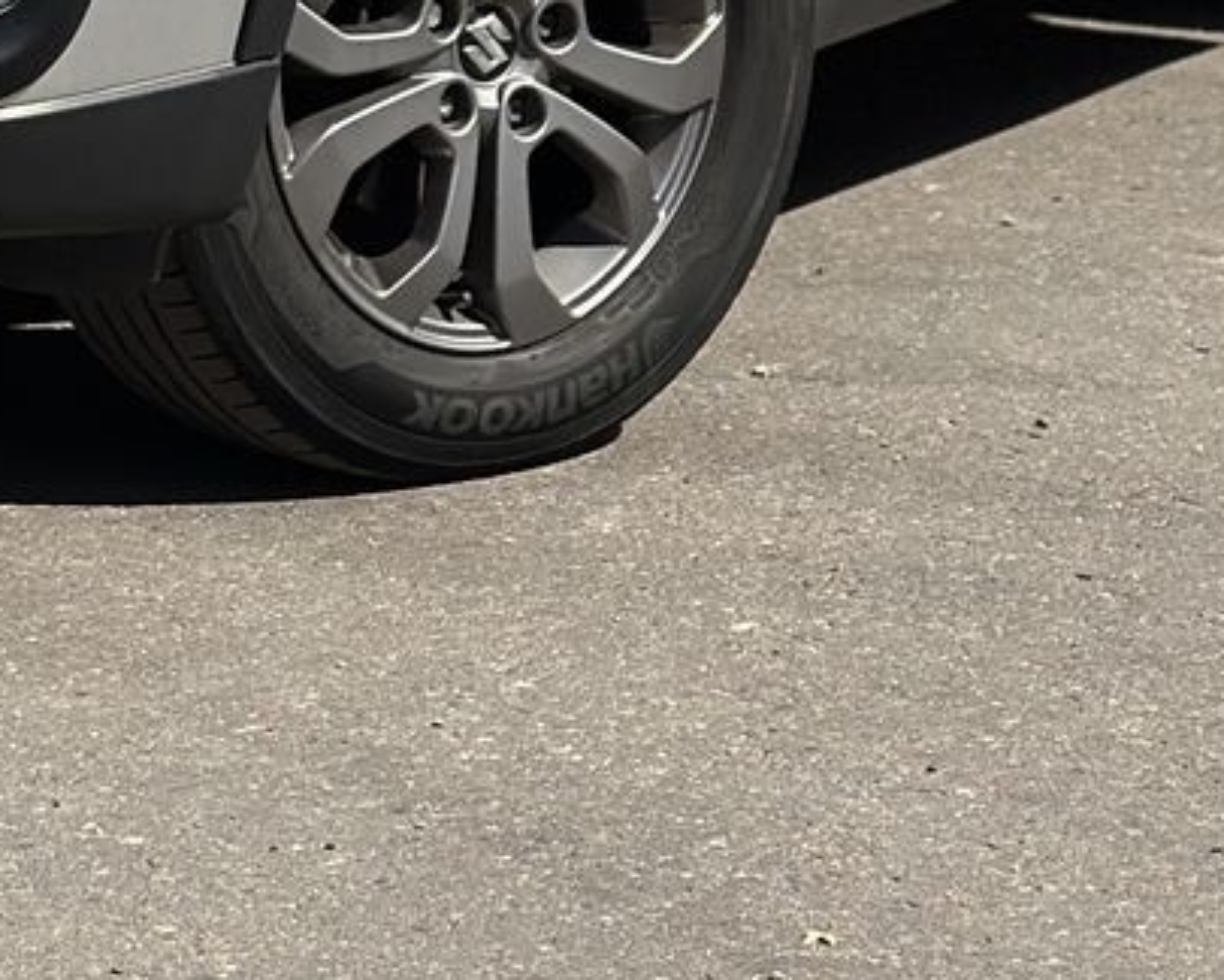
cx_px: 27
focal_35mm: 185
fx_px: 6702
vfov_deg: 8.1
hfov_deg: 10.4
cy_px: -705
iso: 100
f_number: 1.78
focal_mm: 6.86
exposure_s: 1/7634
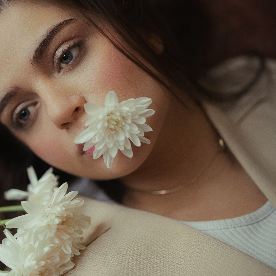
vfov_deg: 15.8
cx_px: 64
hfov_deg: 15.8
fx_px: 992
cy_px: 164
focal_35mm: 110
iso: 125
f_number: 1.2
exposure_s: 1/400
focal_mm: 50
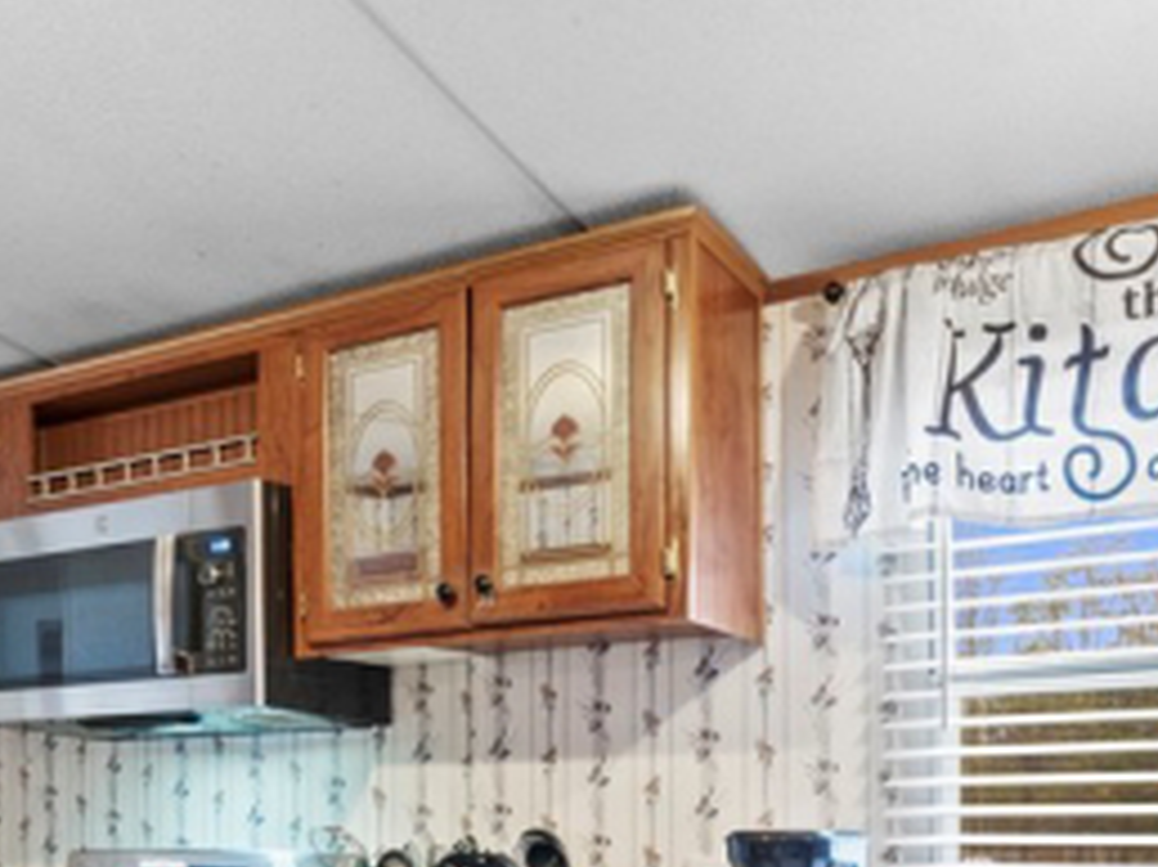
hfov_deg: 44.7
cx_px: 507
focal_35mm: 42
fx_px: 1404
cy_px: 845
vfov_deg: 31.9
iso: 400
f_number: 11
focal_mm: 10
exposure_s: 4
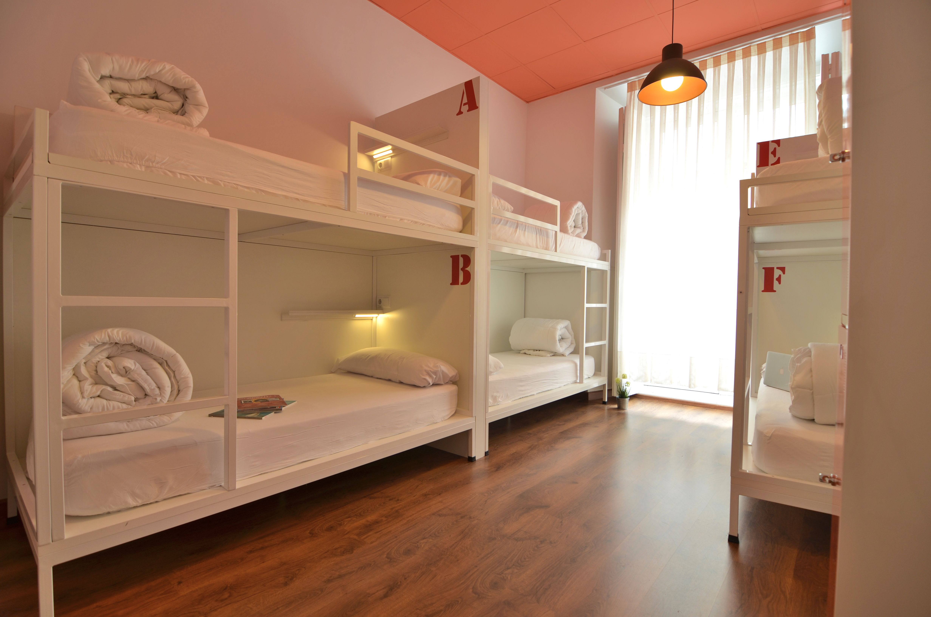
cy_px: 308
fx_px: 426
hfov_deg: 95.1
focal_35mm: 16
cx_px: 466
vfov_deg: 71.8
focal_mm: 11
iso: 100
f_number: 4
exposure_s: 1/8
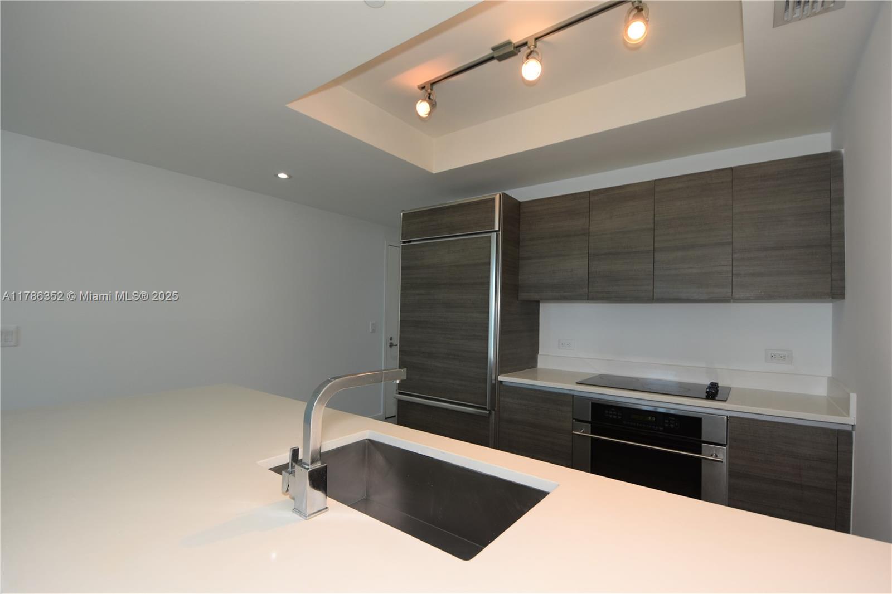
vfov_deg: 77.3
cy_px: 297
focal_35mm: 15
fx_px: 372
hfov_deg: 100.4
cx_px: 446
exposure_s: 1/60
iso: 200
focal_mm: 10
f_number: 5
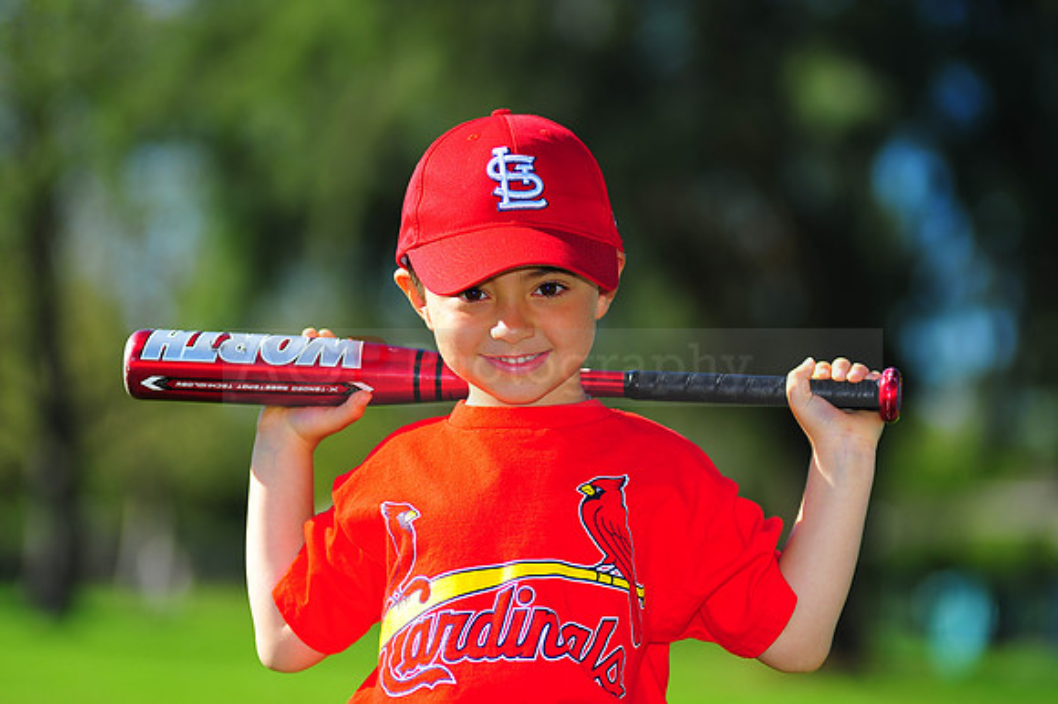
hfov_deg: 11.4
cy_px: 352
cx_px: 529
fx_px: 5287
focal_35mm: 180
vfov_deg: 7.6
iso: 200
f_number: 4
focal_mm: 180
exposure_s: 1/1250
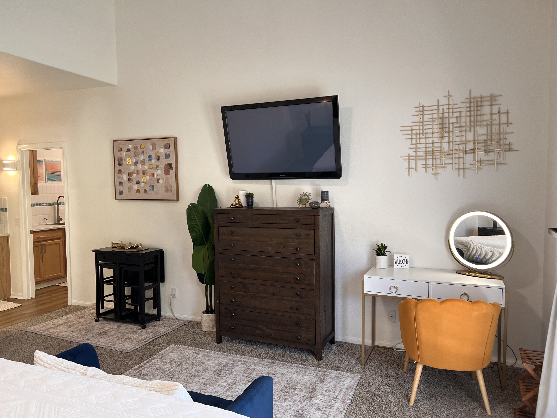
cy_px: 209
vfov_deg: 53.1
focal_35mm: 26
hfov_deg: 67.3
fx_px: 418
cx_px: 278
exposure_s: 1/120
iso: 125
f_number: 1.5
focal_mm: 5.7
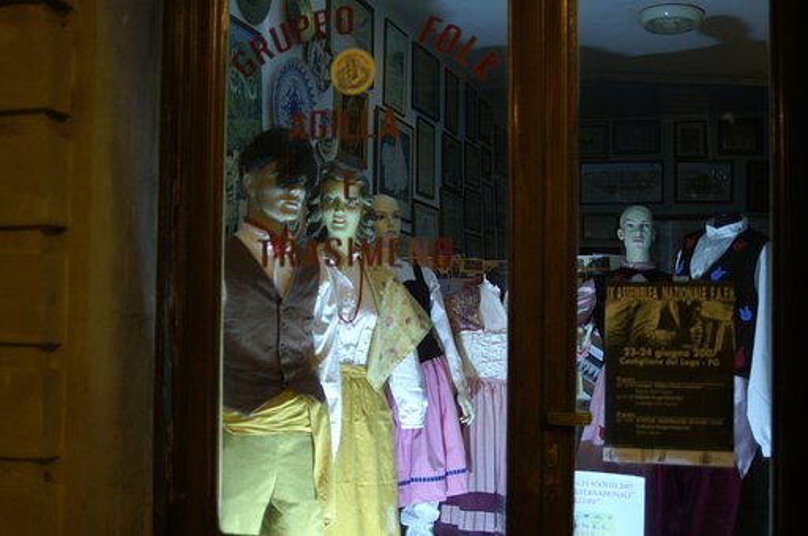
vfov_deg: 31.8
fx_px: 941
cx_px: 404
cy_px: 268
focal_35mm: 42
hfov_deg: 46.5
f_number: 2
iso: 200
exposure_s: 1/8
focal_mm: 28
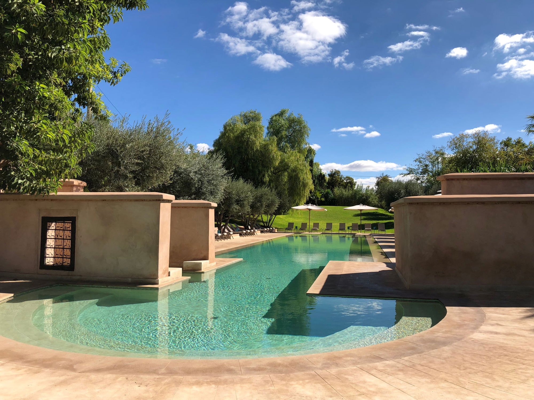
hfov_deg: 63.4
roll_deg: +0.1
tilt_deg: +2.7
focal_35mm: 28
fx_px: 432
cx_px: 267
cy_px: 200
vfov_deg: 49.7
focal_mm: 4
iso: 20
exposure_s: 1/2288
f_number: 1.8
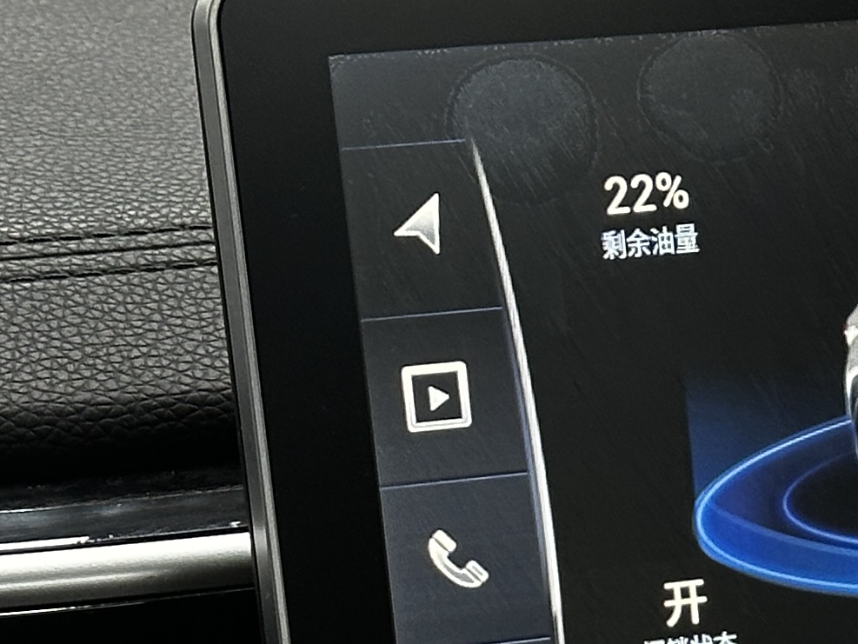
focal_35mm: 196
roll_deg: -1.5
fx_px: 4860
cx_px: 1214
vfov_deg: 7.5
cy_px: 922
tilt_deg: -23.8
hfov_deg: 9.8
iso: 64
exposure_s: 1/50
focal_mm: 6.86
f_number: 1.78
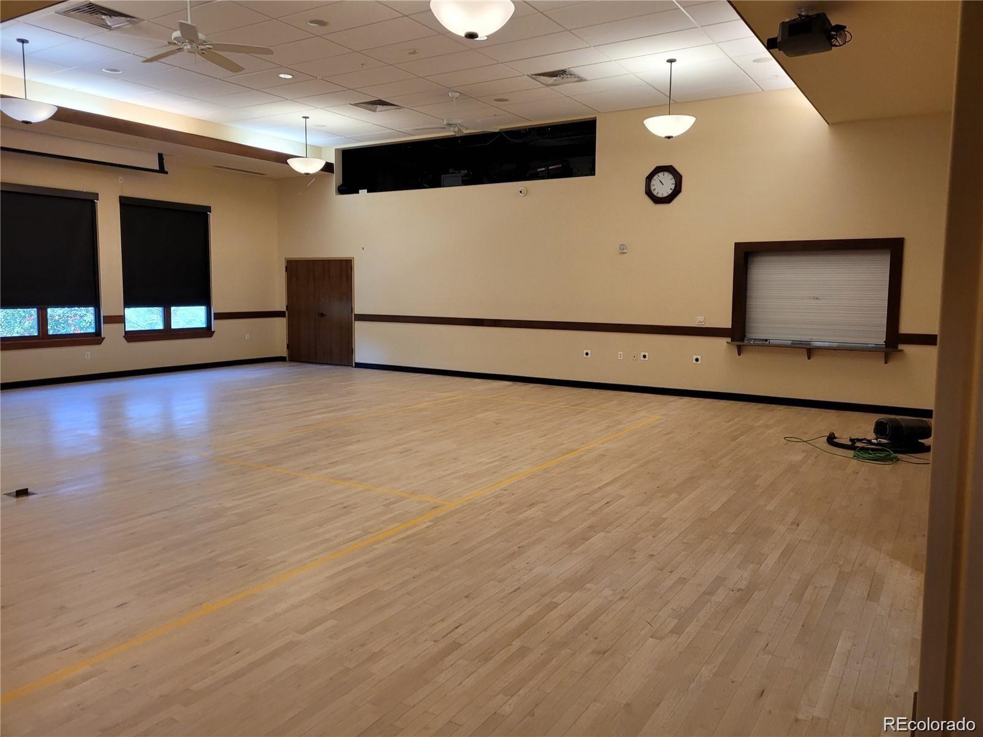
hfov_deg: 67.3
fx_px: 738
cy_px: 368
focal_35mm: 26
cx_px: 492
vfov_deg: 53.1
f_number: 1.8
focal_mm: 5.4
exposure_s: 1/119
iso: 160
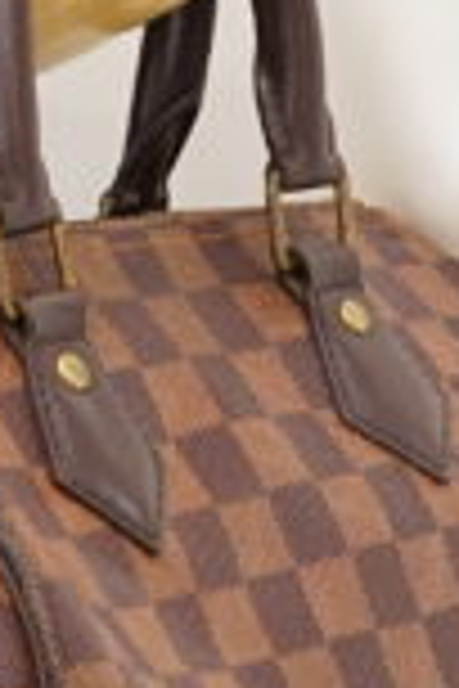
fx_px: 6387
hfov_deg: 4.1
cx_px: 533
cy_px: -162
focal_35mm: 334
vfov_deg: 6.1
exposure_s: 1/6
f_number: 6.3
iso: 640
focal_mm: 50
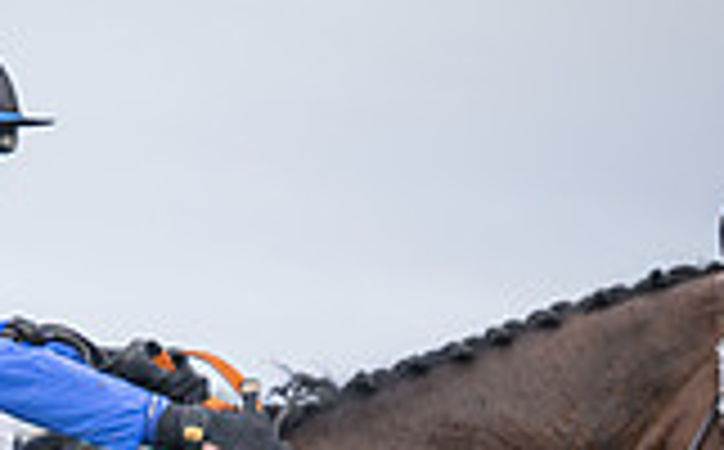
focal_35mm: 314
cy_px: 830
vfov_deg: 4.1
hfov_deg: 6.7
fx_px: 6185
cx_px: -6
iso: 400
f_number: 2.8
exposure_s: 1/2000
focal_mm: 70
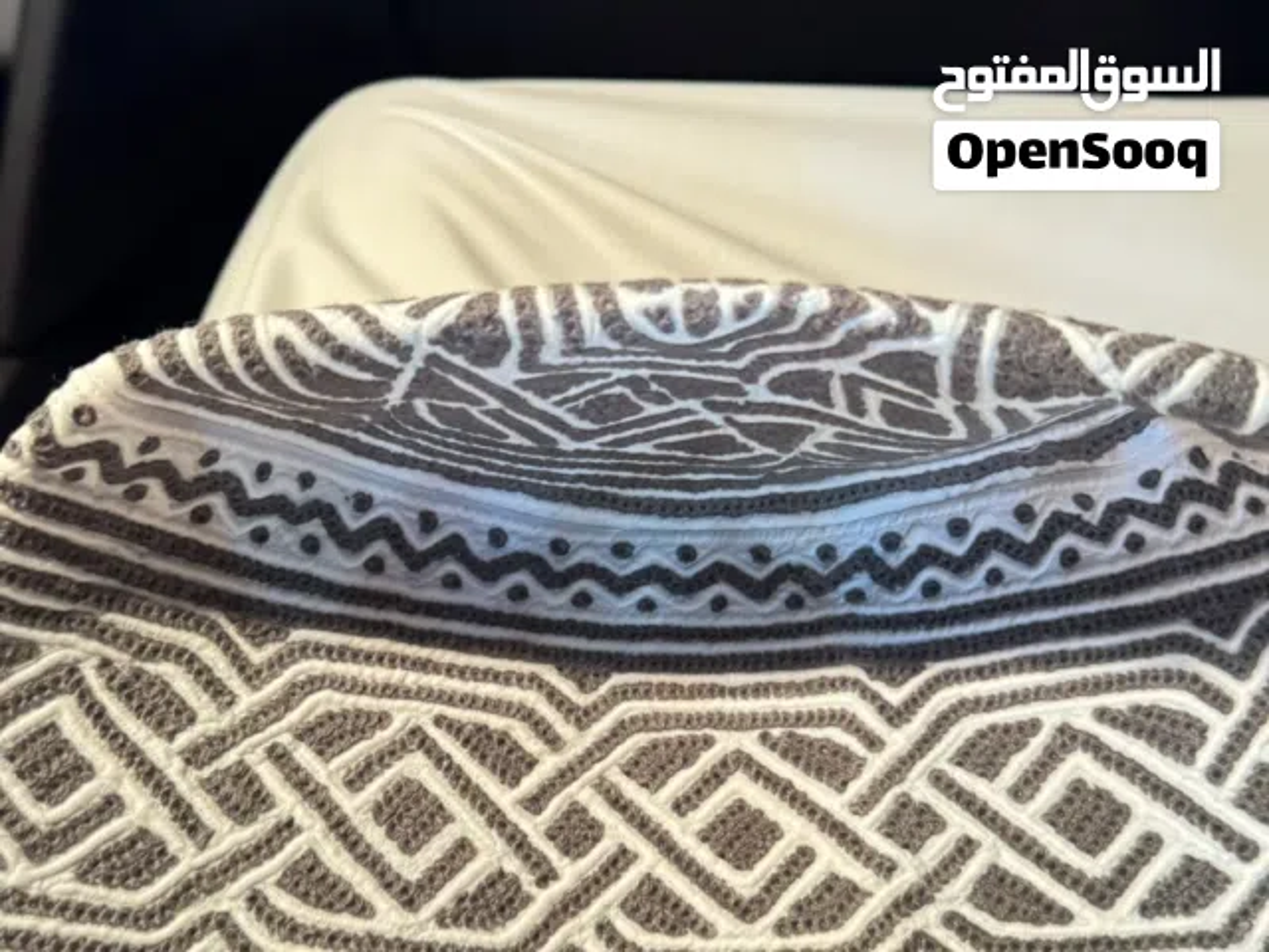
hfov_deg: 71.6
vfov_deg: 56.8
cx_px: 634
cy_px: 476
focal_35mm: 24
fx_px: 880
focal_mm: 6.76
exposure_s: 1/30
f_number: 1.78
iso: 1000
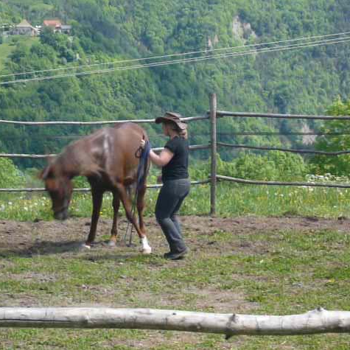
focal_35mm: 119
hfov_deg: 14.6
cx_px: 150
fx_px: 1361
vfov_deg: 14.7
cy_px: 176
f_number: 16
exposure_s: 1/30
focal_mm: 16.4
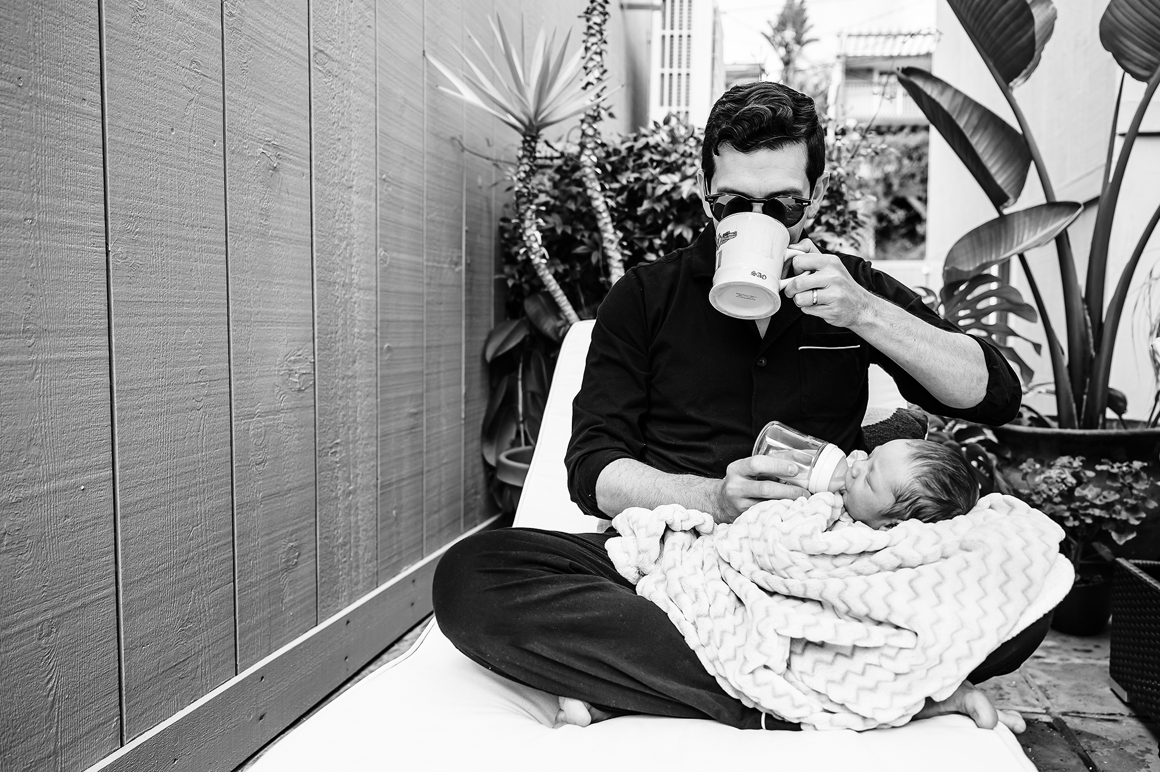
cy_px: 402
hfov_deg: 63.5
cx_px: 692
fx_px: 927
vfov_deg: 45.2
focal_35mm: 29
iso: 160
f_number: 2.8
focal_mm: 24
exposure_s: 1/1000
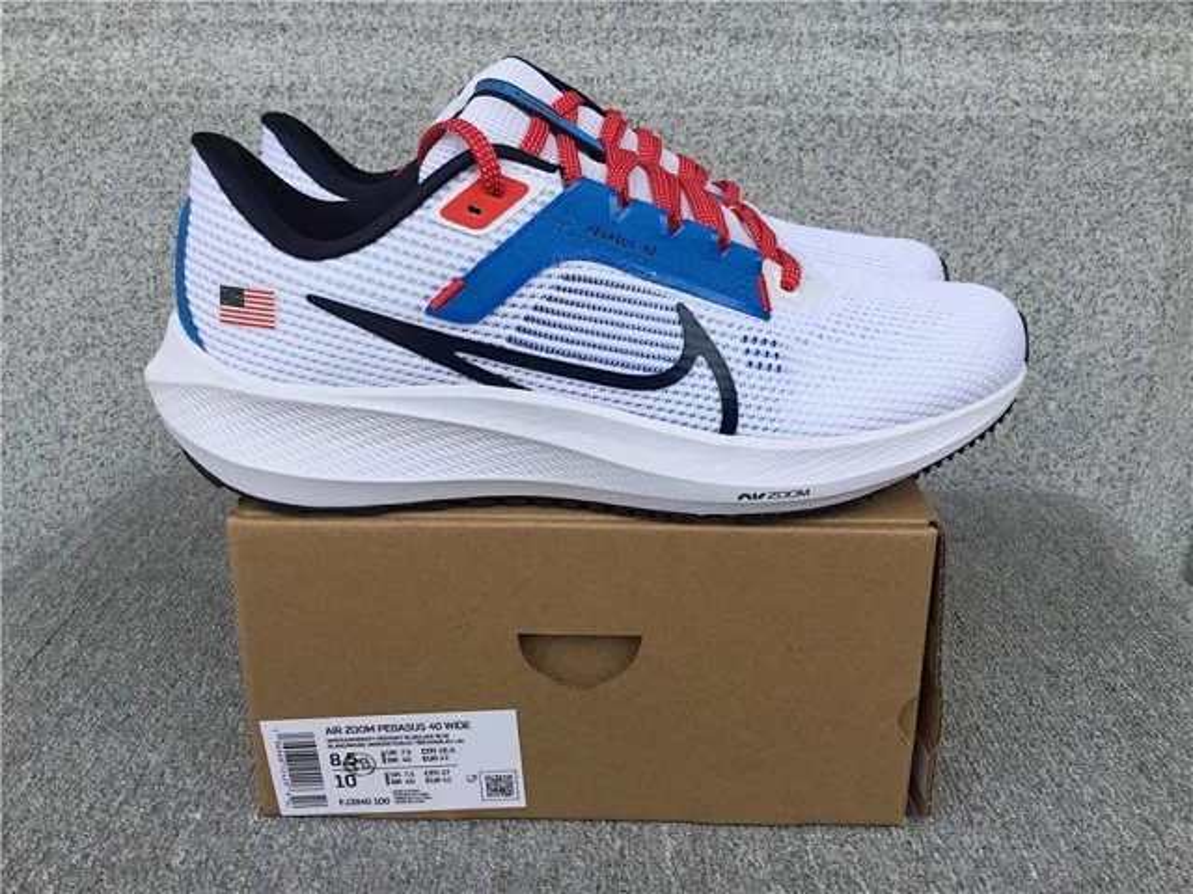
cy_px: 447
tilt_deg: -19.7
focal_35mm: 31
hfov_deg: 58.4
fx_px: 1068
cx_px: 596
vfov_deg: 45.4
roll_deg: -0.6
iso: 25
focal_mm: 3.3
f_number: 2.4
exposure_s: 1/550
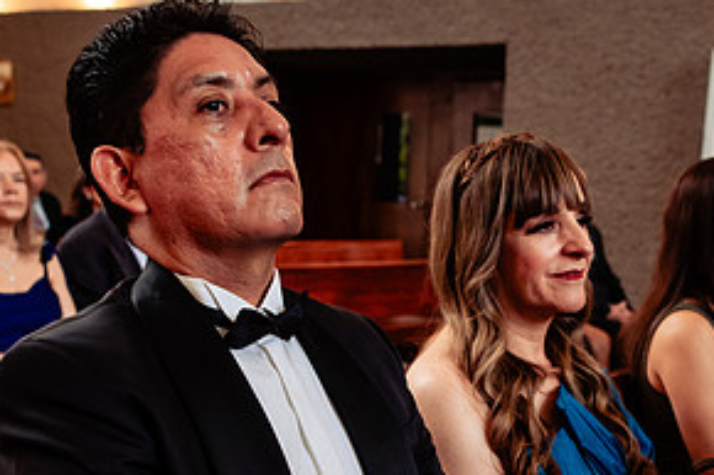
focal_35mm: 70
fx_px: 1387
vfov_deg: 19.0
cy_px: 444
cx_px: 423
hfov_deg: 28.8
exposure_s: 1/125
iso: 1600
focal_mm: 35
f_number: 4.5
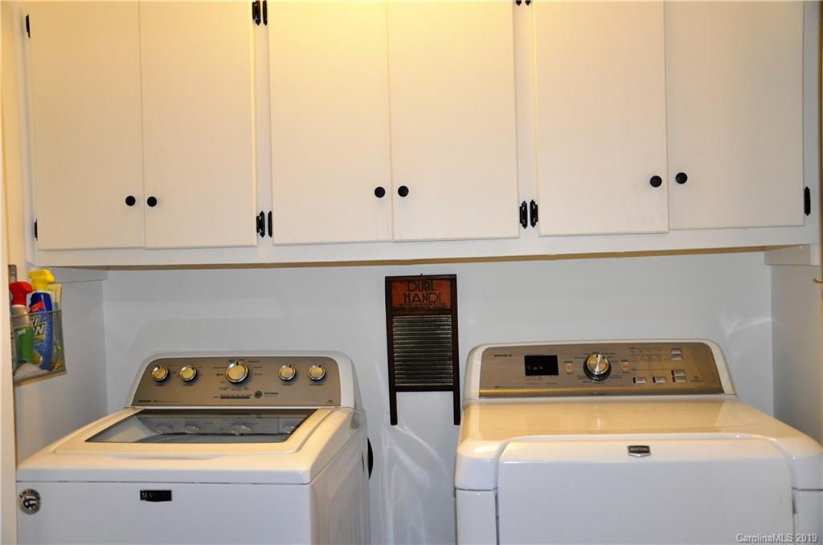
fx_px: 822
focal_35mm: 36
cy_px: 272
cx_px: 412
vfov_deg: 36.7
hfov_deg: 53.2
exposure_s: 1/60
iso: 800
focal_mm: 24
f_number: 3.8
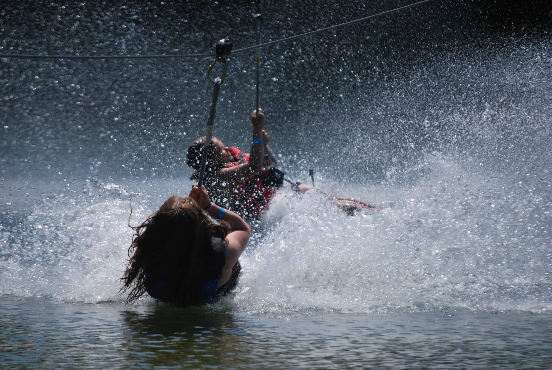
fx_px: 4606
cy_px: 185
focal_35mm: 300
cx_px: 276
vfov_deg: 4.6
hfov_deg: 6.9
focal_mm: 200
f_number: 5.6
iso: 125
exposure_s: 1/1000
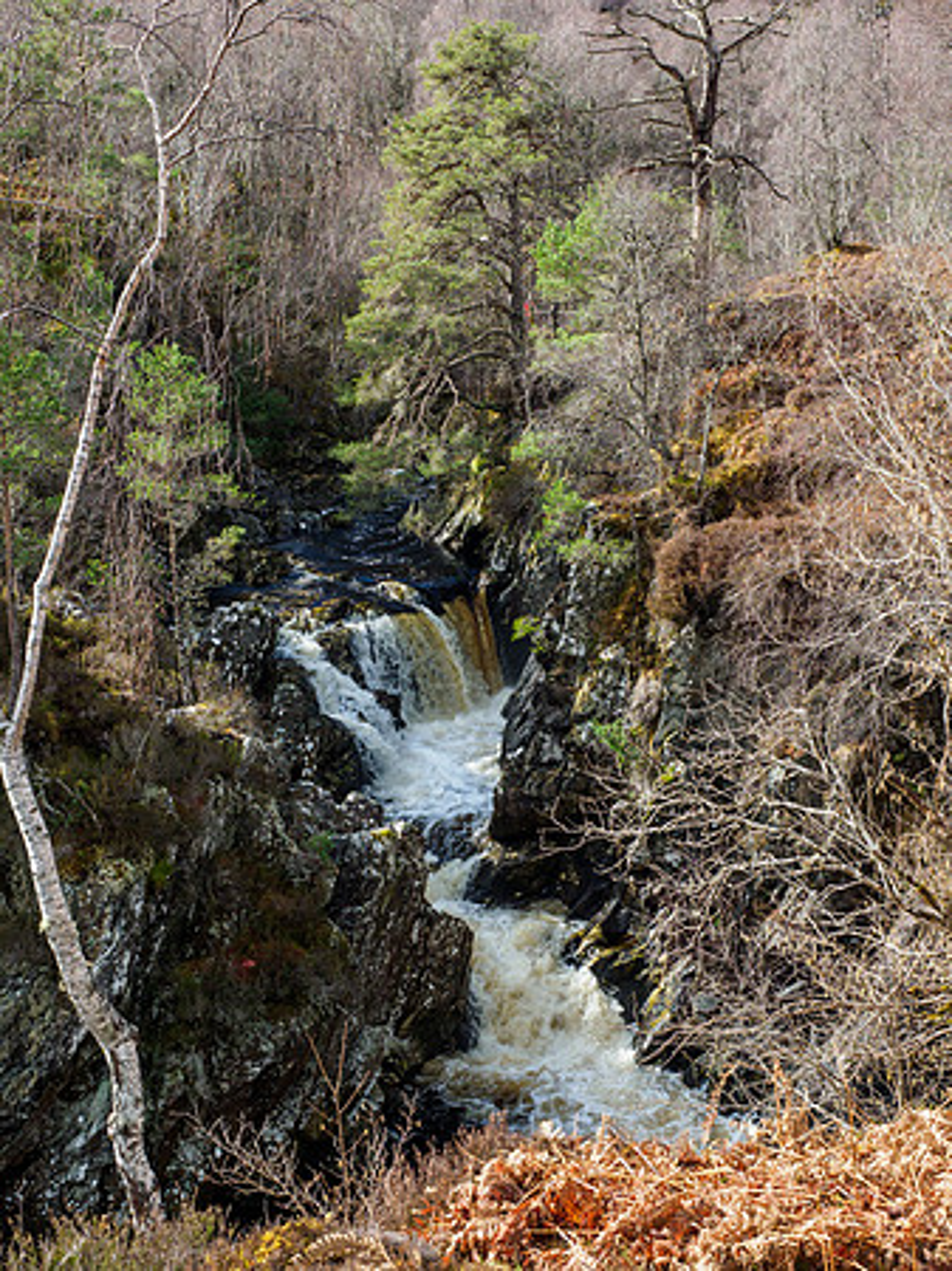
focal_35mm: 48
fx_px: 1762
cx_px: 476
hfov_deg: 30.2
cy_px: 636
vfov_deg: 39.7
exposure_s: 1/100
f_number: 5.6
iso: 200
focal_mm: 24
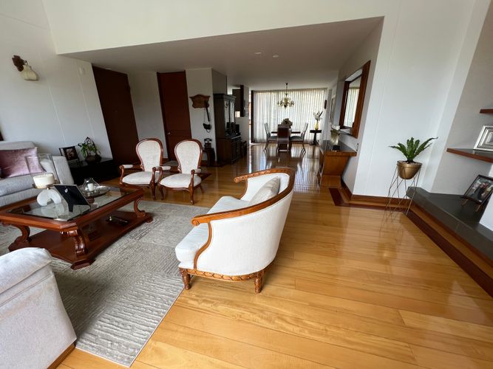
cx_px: 246
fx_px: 185
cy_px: 184
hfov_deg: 106.2
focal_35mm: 13
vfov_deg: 89.9
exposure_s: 1/129
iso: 32
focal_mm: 1.57
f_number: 1.8
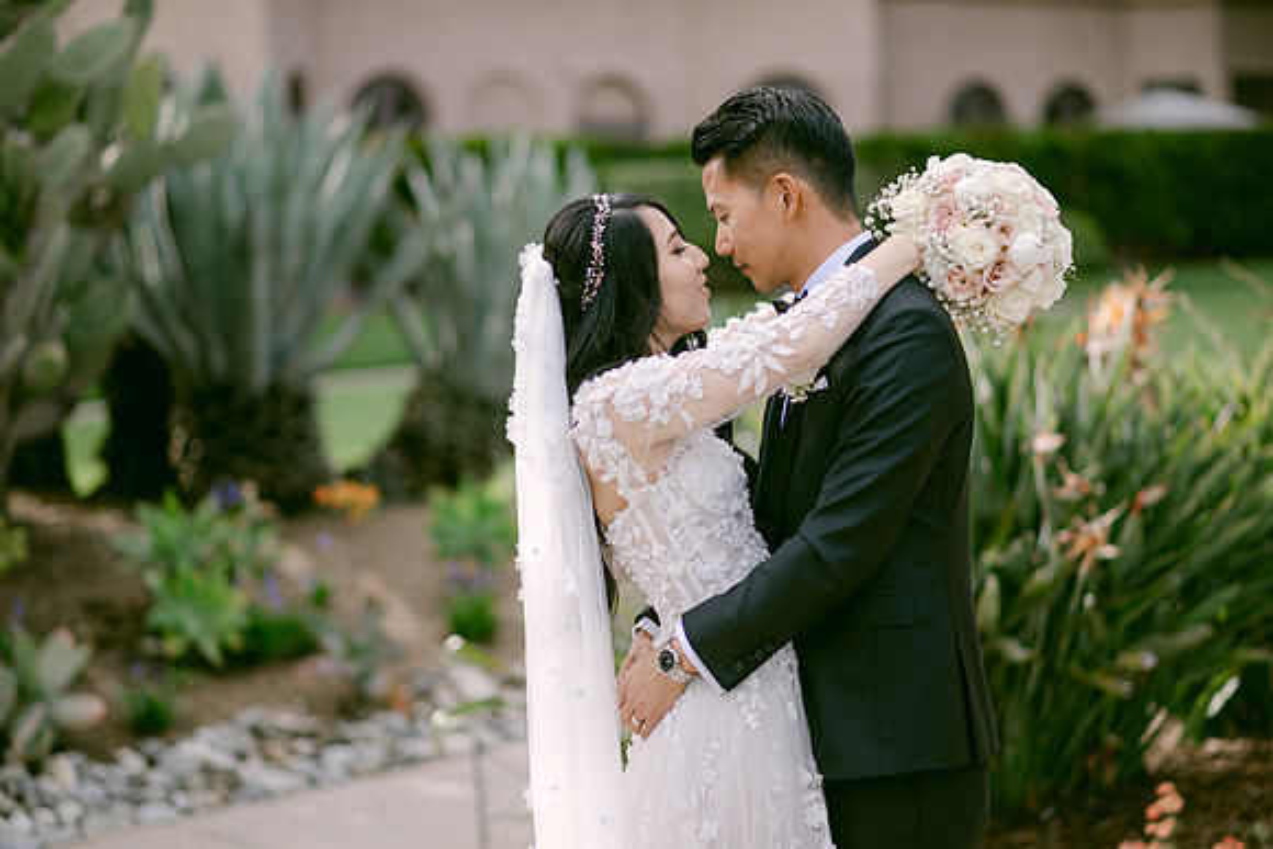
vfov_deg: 15.5
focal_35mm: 88
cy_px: 409
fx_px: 3118
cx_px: 660
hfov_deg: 23.1
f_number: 2
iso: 100
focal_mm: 85
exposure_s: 1/1600
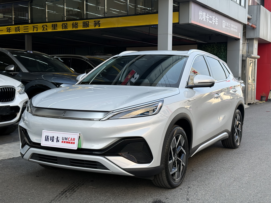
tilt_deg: -3.7
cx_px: 136
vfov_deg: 30.3
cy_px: 102
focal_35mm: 48
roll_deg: -0.8
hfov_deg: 39.7
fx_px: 376
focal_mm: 6.76
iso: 64
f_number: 1.78
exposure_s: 1/828
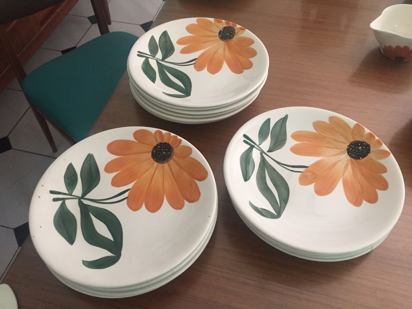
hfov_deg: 61.7
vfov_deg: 48.2
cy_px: 154
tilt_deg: -54.6
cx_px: 206
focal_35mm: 29
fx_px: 345
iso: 250
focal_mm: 4.15
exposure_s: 1/17
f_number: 2.2
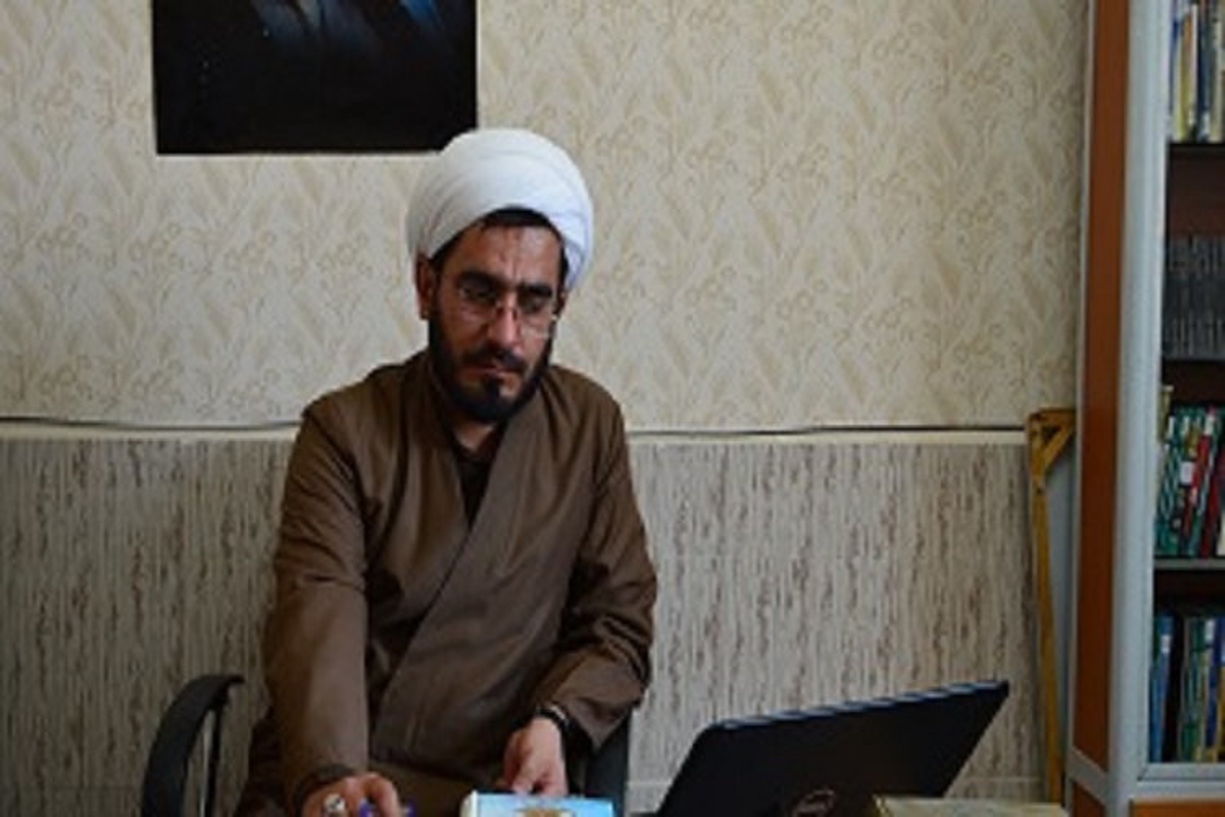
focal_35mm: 60
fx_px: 2042
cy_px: 408
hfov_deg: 33.4
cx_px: 612
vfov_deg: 22.6
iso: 500
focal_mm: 40
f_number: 6.3
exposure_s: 1/15
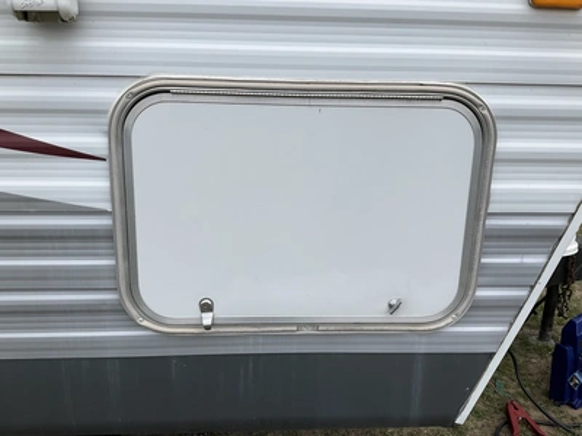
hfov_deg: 61.7
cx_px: 291
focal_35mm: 29
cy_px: 218
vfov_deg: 48.2
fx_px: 488
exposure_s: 1/2320
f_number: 1.8
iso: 25
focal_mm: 3
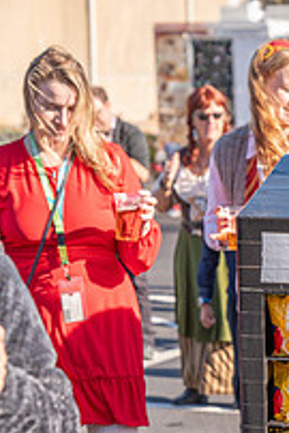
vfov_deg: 13.0
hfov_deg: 8.7
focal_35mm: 156
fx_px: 1875
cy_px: 452
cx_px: 315
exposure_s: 1/400
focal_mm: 70
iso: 100
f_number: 4
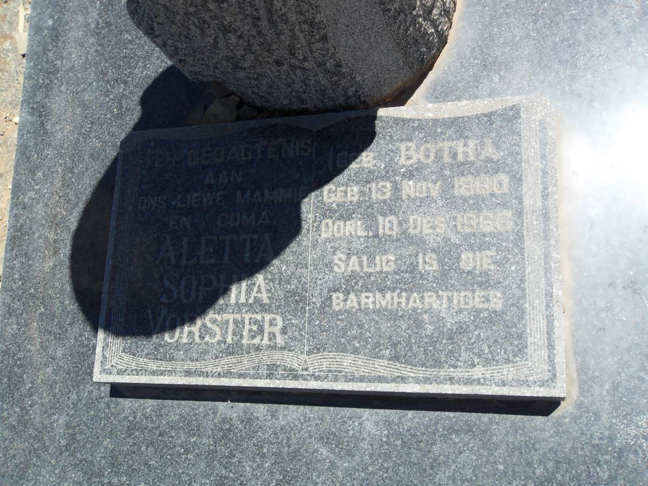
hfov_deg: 52.6
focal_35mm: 35
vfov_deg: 40.7
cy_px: 243
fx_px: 655
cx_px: 324
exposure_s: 1/125
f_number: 8.2
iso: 80
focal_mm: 6.3
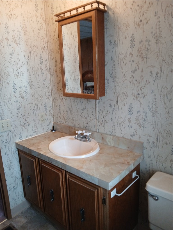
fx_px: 173
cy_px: 115
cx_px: 86
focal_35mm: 26
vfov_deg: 67.3
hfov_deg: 53.1
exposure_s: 1/30
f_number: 1.8
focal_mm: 3.98
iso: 250
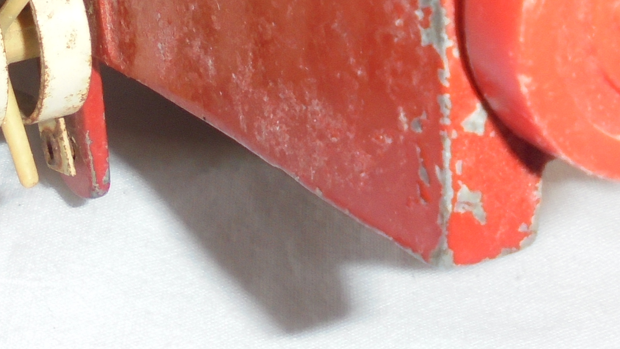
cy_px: -19
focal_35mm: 95
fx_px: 1562
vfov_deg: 12.6
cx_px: -66
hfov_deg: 21.3
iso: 100
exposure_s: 1/30
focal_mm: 4.6
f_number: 3.5
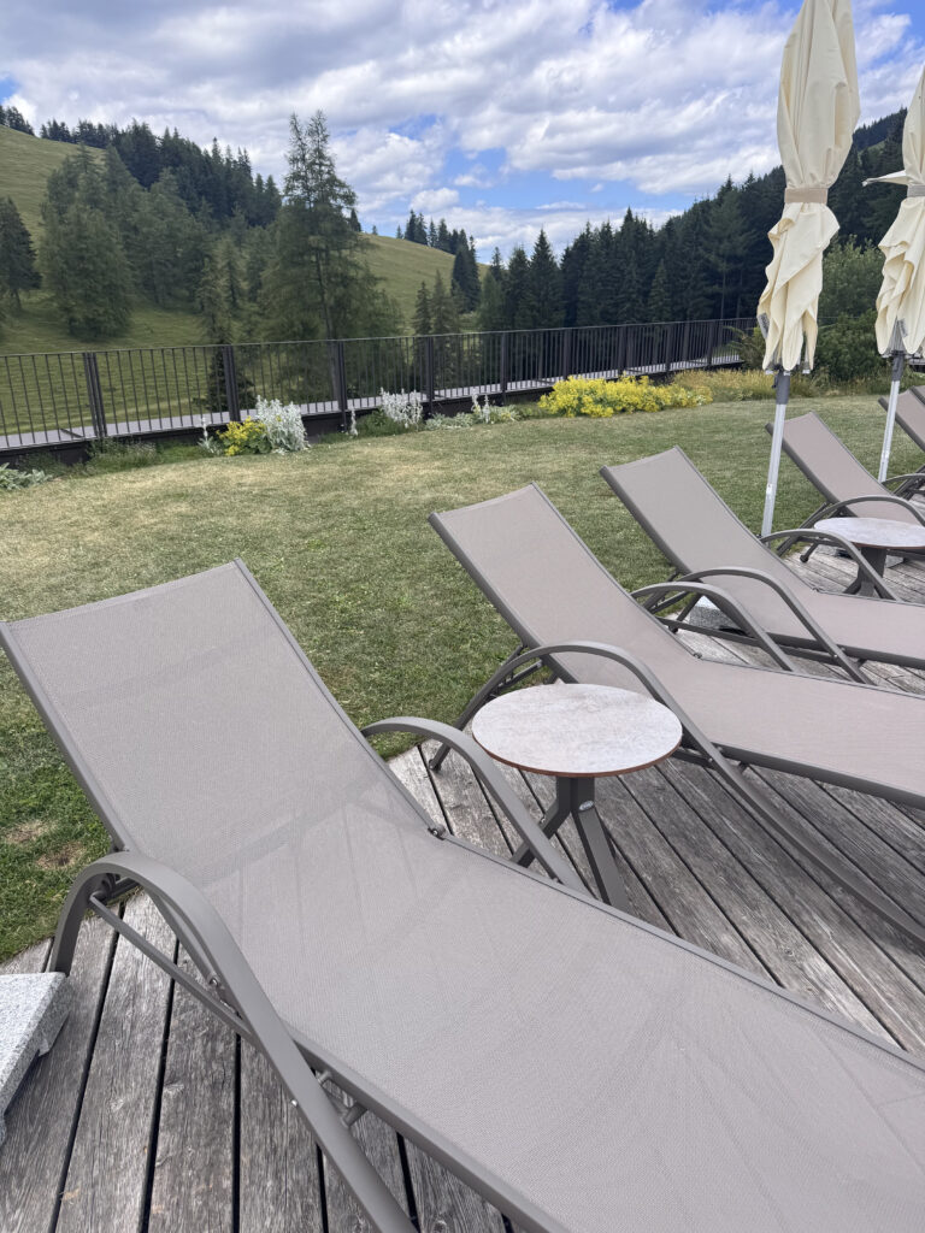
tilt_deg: -18.3
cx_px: 462
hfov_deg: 56.8
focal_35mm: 24
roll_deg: +2.3
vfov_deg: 71.6
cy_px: 616
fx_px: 855
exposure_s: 1/2415
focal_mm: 6.76
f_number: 1.78
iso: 80
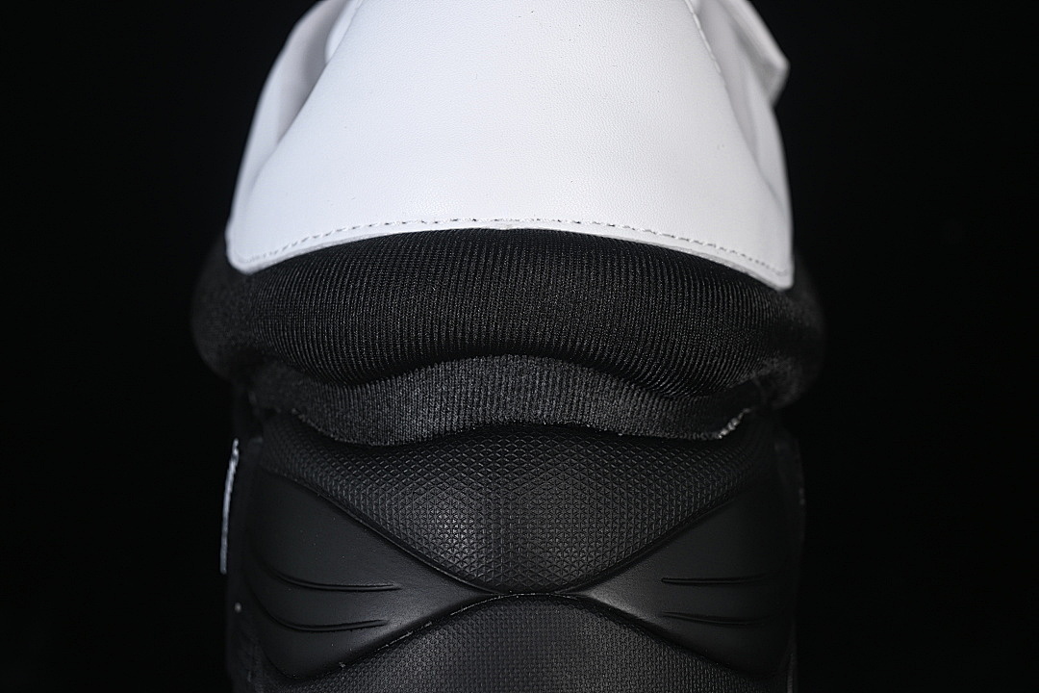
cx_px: 520
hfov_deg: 27.0
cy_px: 346
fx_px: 2164
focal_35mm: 75
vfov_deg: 18.2
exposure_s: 1/100
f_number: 7.1
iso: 160
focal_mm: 50
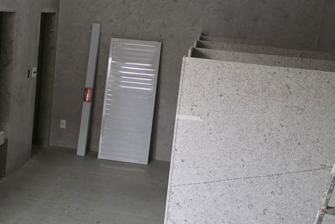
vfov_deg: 22.3
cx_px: 93
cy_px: 108
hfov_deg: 32.4
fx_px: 568
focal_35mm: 61
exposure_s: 1/120
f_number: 1.7
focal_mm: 6.3
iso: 2000
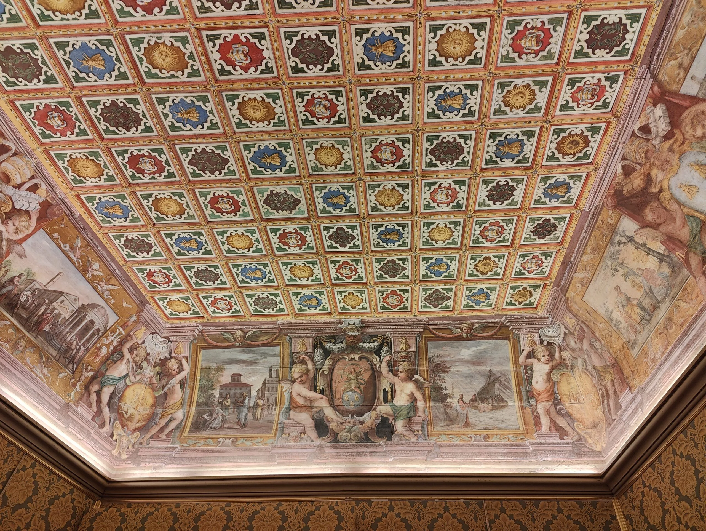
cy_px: 266
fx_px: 470
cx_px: 353
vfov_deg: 59.0
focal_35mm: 23
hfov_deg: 73.9
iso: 160
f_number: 1.8
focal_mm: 6.06
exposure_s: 1/50
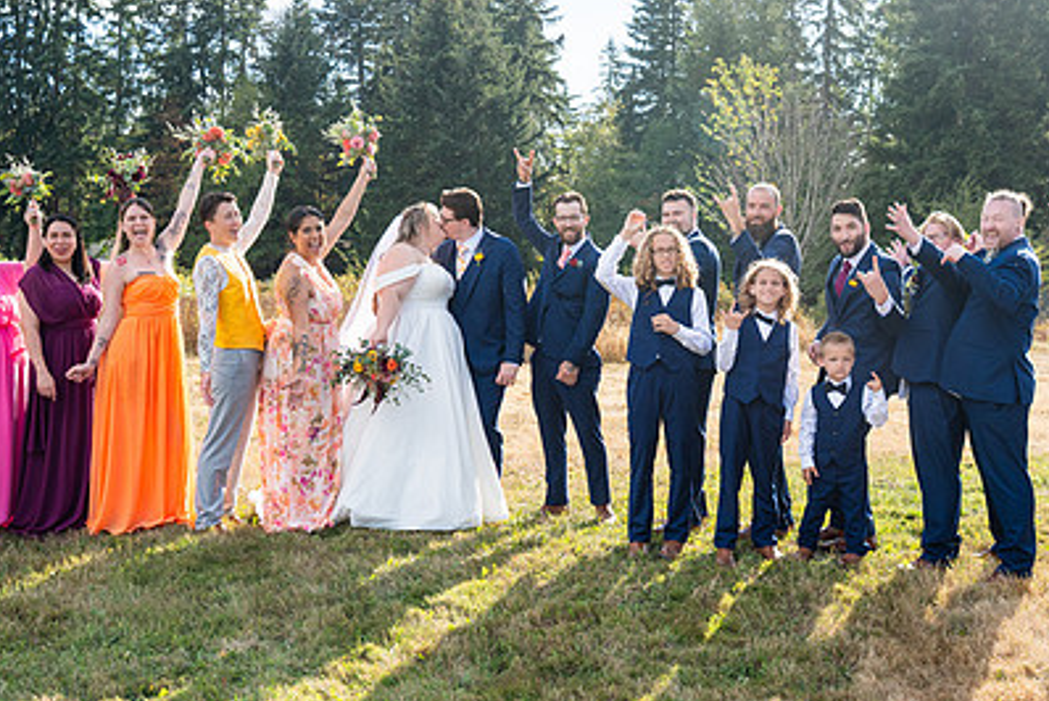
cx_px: 535
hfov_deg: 38.9
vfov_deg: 26.5
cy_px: 386
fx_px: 1487
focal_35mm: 51
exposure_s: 1/800
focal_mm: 35
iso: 250
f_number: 5
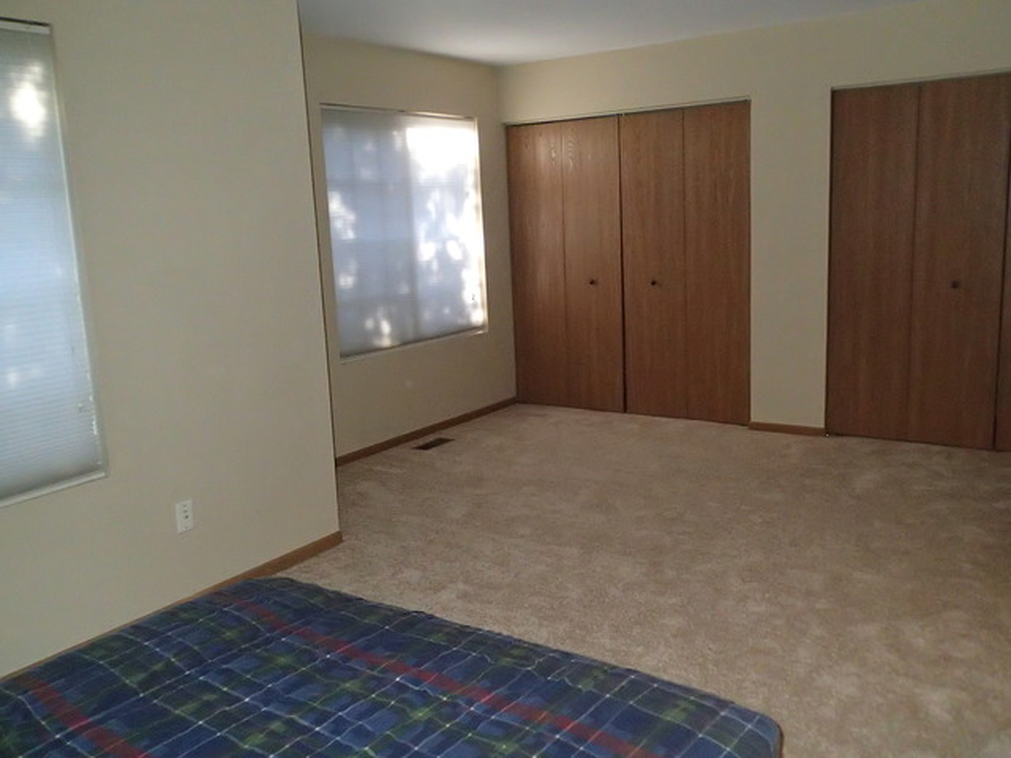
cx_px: 506
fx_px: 876
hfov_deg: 60.0
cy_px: 379
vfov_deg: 46.8
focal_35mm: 30
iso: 1600
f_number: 2.3
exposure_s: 1/500
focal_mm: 5.5
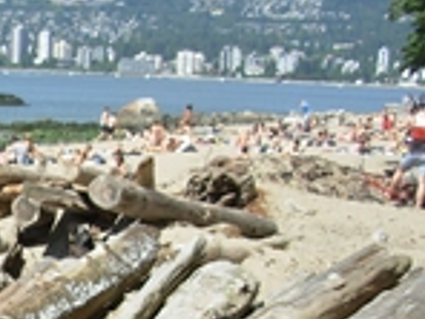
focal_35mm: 123
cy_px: 382
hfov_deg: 15.0
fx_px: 1510
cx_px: -190
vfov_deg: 11.8
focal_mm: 6.3
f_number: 2.9
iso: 50
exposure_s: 1/813
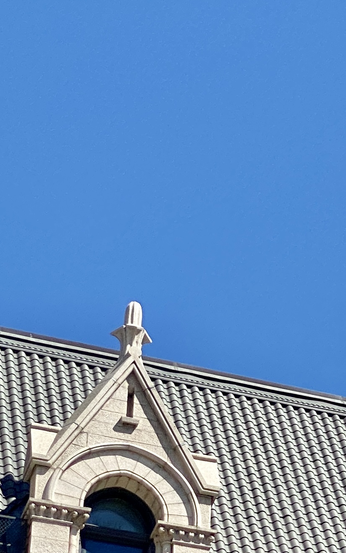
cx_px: 807
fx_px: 2549
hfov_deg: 7.3
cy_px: 508
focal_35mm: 169
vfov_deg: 12.3
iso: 20
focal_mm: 6
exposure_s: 1/1295
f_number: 2
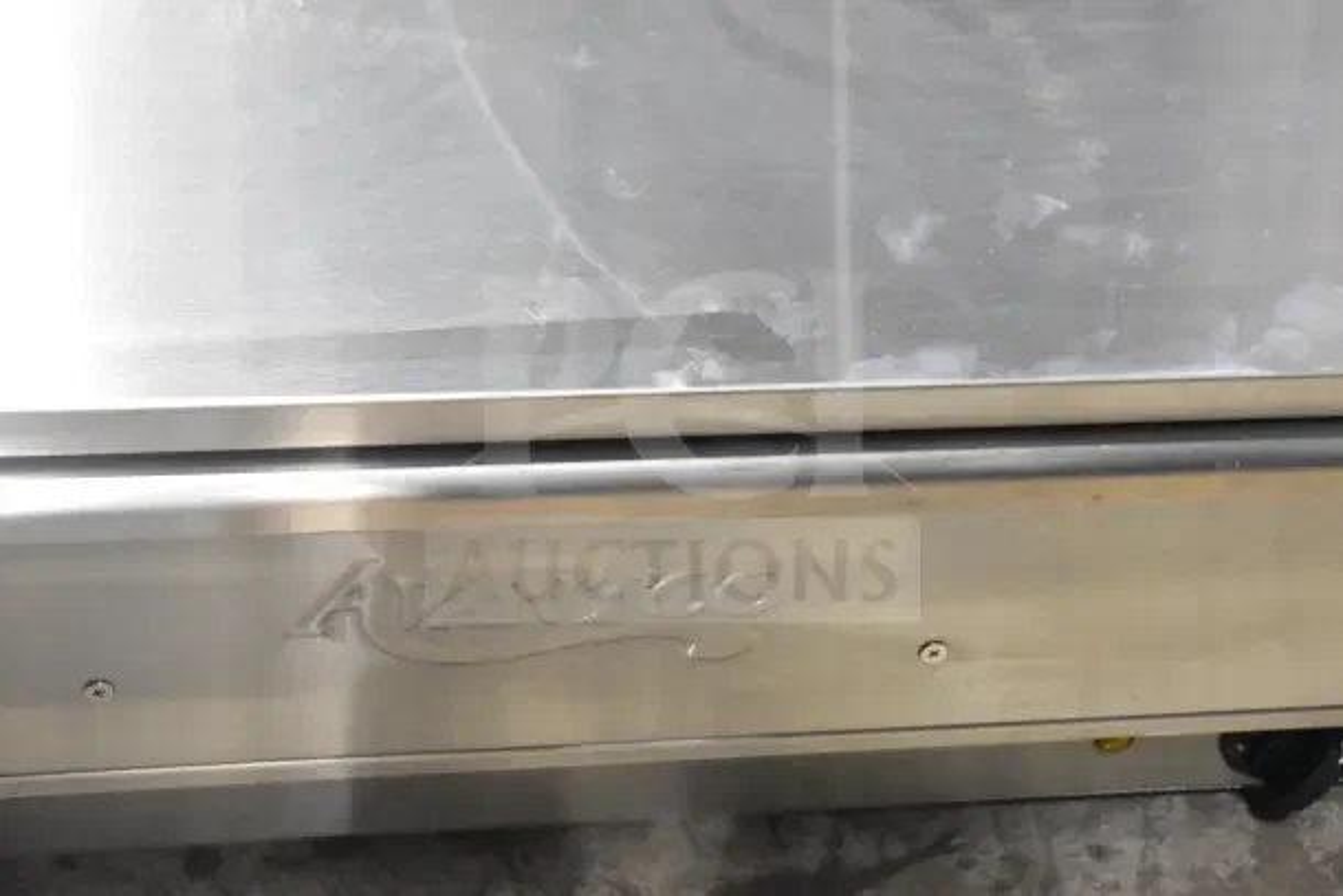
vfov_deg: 18.9
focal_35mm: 72
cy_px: 448
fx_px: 2686
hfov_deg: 28.1
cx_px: 672
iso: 6400
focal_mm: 48
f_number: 6.3
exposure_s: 1/160
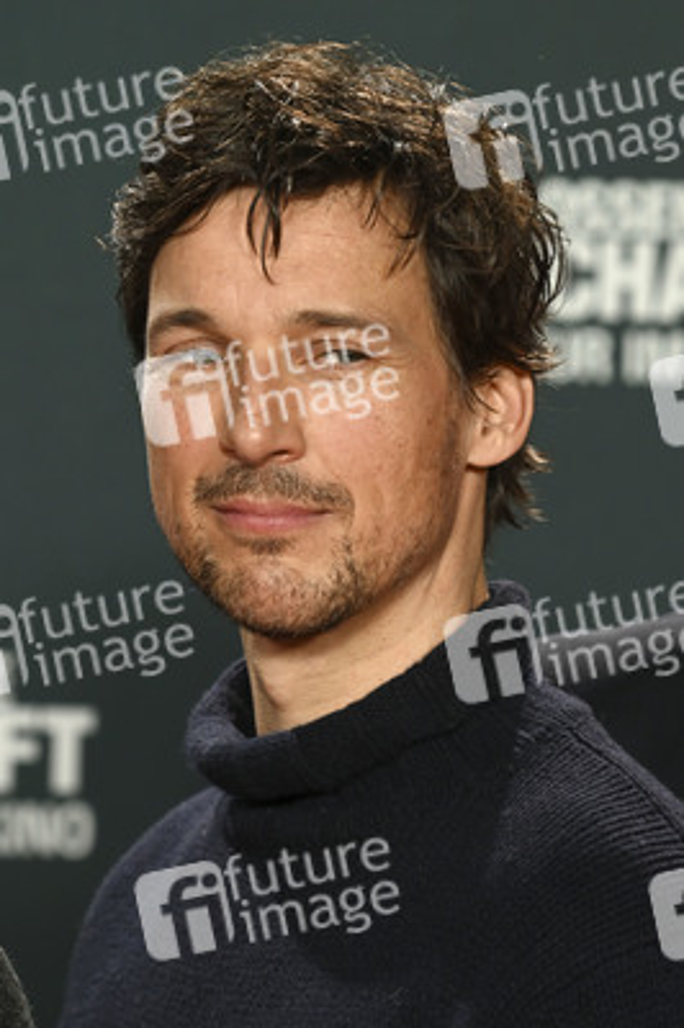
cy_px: 514
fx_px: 5567
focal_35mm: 195
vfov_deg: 10.6
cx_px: 342
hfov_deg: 7.0
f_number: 4.8
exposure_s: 1/250
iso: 1600
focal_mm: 195
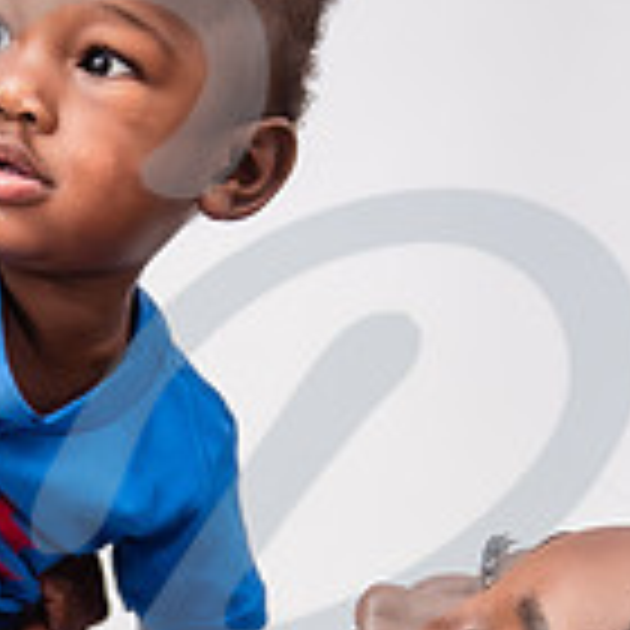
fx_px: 3212
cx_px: -117
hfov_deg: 11.0
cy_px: 693
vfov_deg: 11.1
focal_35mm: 156
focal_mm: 38
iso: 100
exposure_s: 1/160
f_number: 2.8
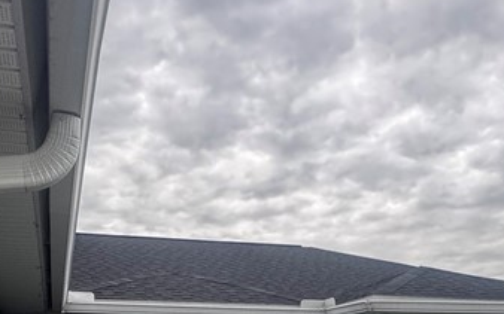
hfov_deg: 44.1
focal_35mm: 45
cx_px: 192
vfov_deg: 24.8
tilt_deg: -1.5
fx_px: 618
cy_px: 411
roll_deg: -0.8
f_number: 2.2
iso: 80
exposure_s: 1/99
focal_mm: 2.22
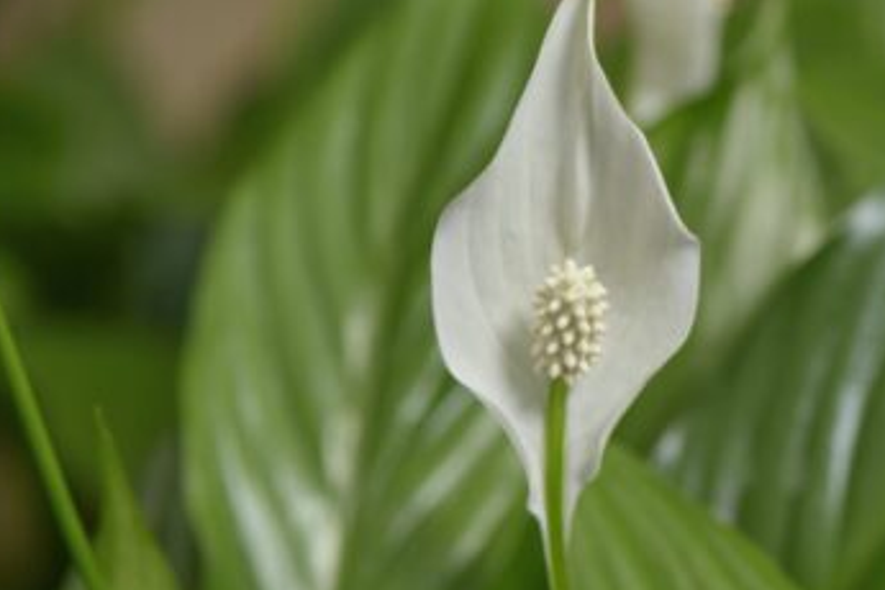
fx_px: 4670
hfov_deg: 10.8
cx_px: 525
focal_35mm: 190
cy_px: 327
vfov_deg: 7.2
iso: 100
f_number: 4.5
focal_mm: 105
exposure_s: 1/80
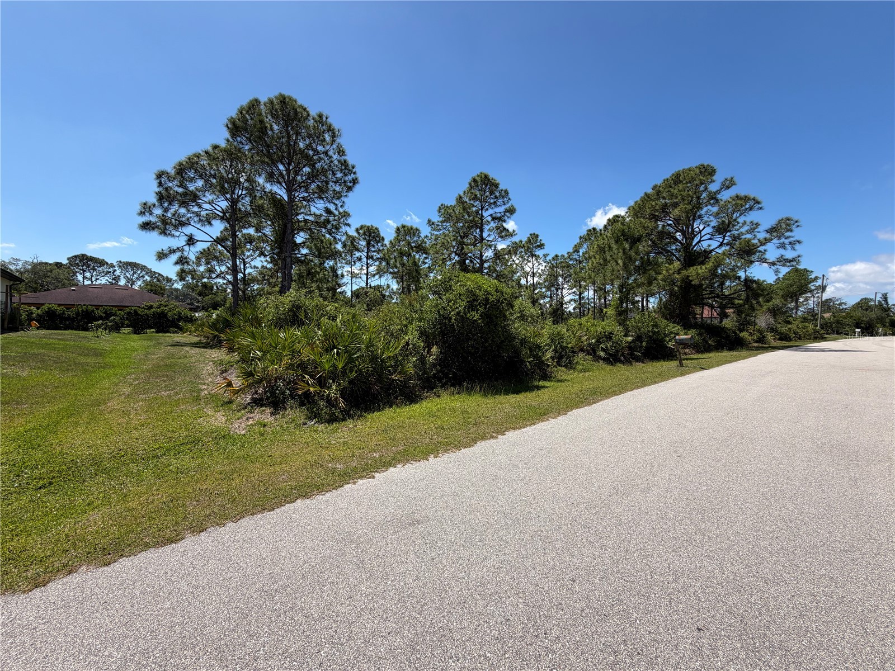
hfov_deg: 102.1
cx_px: 448
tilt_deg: -2.3
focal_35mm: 14
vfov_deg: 85.7
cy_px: 336
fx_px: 362
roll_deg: -0.6
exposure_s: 1/853
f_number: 2.2
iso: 20
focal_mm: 2.22
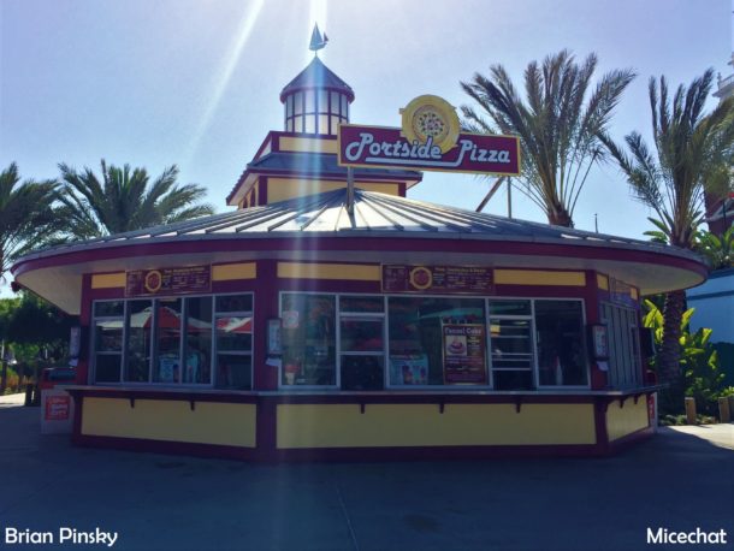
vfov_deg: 48.3
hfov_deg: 61.6
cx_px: 367
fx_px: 615
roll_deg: -0.7
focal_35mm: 29
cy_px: 276
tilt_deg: +7.7
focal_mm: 4.15
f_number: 2.2
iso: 32
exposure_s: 1/1799
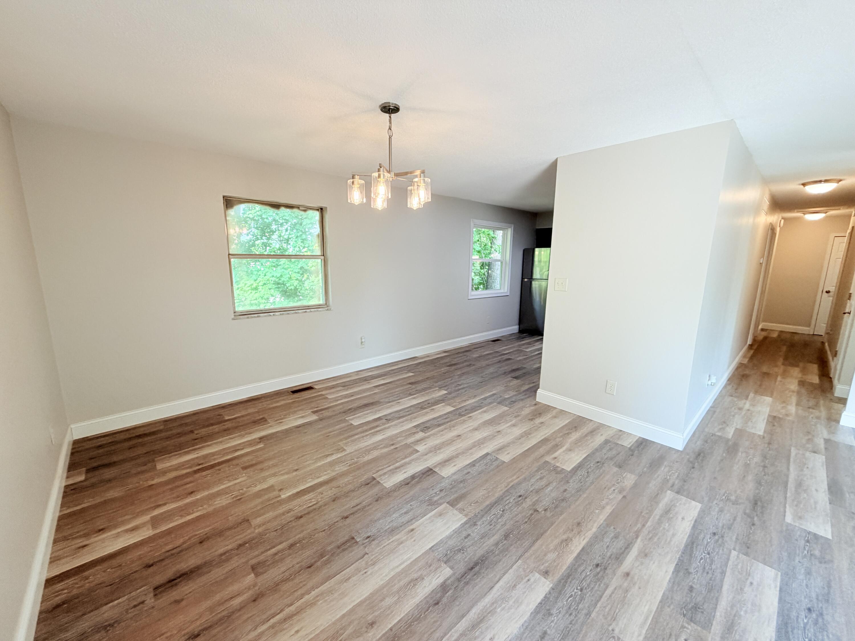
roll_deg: -0.2
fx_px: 346
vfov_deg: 85.7
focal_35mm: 14
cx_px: 428
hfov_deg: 102.1
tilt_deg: -10.9
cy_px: 320
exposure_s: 1/120
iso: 125
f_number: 2.2
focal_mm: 2.22
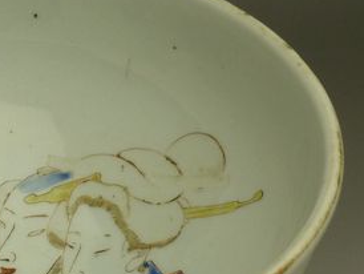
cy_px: 277
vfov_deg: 8.3
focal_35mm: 178
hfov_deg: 11.0
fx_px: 1873
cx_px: 7
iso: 200
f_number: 4
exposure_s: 1/400
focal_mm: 10.9
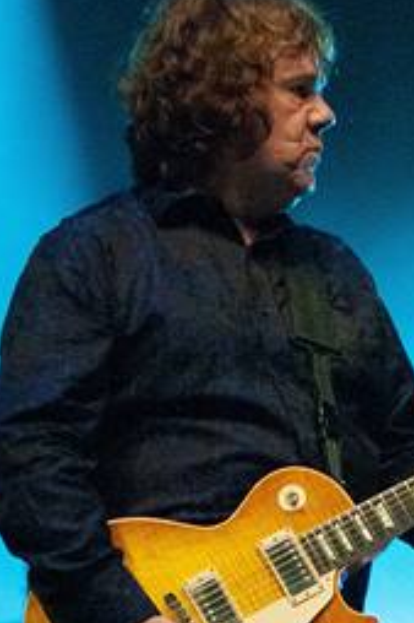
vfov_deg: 6.0
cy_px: 748
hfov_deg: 4.0
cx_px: 390
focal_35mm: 340
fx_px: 5873
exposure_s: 1/250
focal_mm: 80
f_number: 2.8
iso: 400
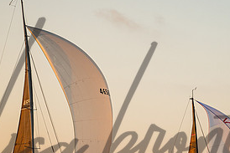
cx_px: 204
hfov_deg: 11.1
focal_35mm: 184
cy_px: 117
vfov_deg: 7.5
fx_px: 1176
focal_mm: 70
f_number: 4
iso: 200
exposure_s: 1/640
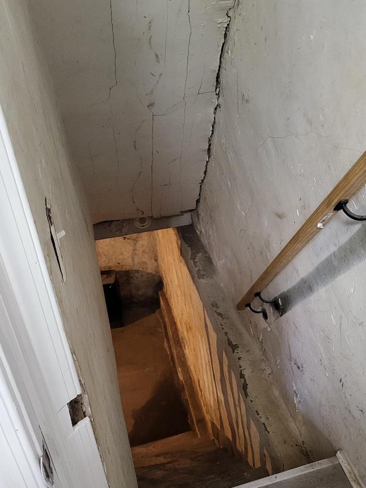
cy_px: 288
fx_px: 522
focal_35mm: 37
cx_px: 278
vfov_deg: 49.9
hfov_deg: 37.6
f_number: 1.8
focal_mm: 5
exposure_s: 1/40
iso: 640
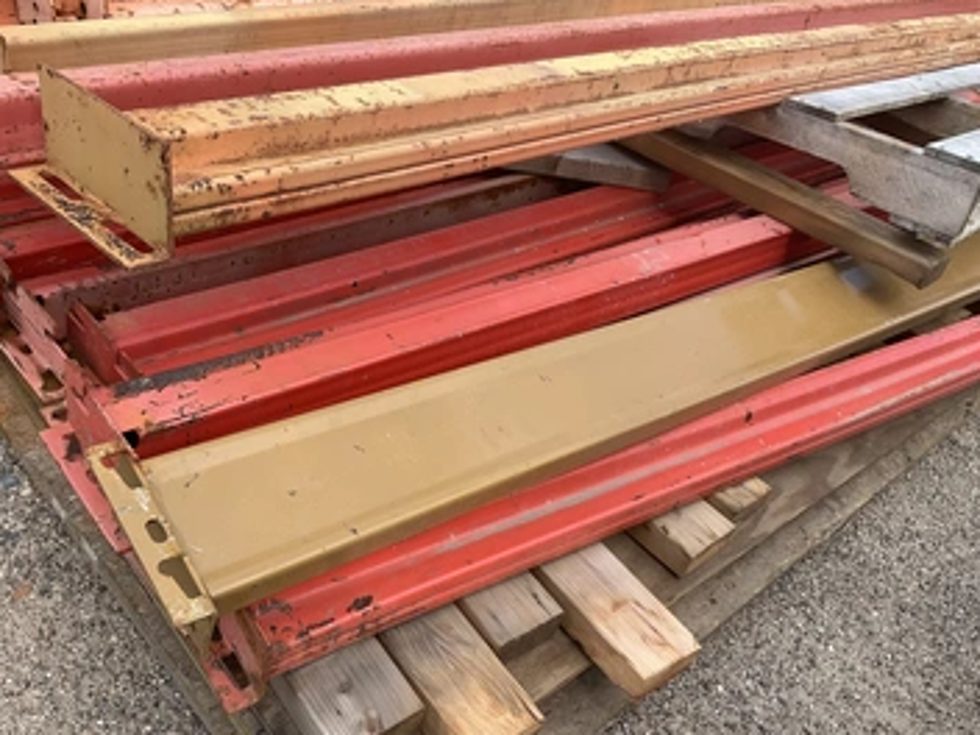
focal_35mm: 33
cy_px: 393
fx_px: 934
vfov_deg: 42.9
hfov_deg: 55.3
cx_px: 454
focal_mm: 3
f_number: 1.8
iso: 25
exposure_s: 1/781
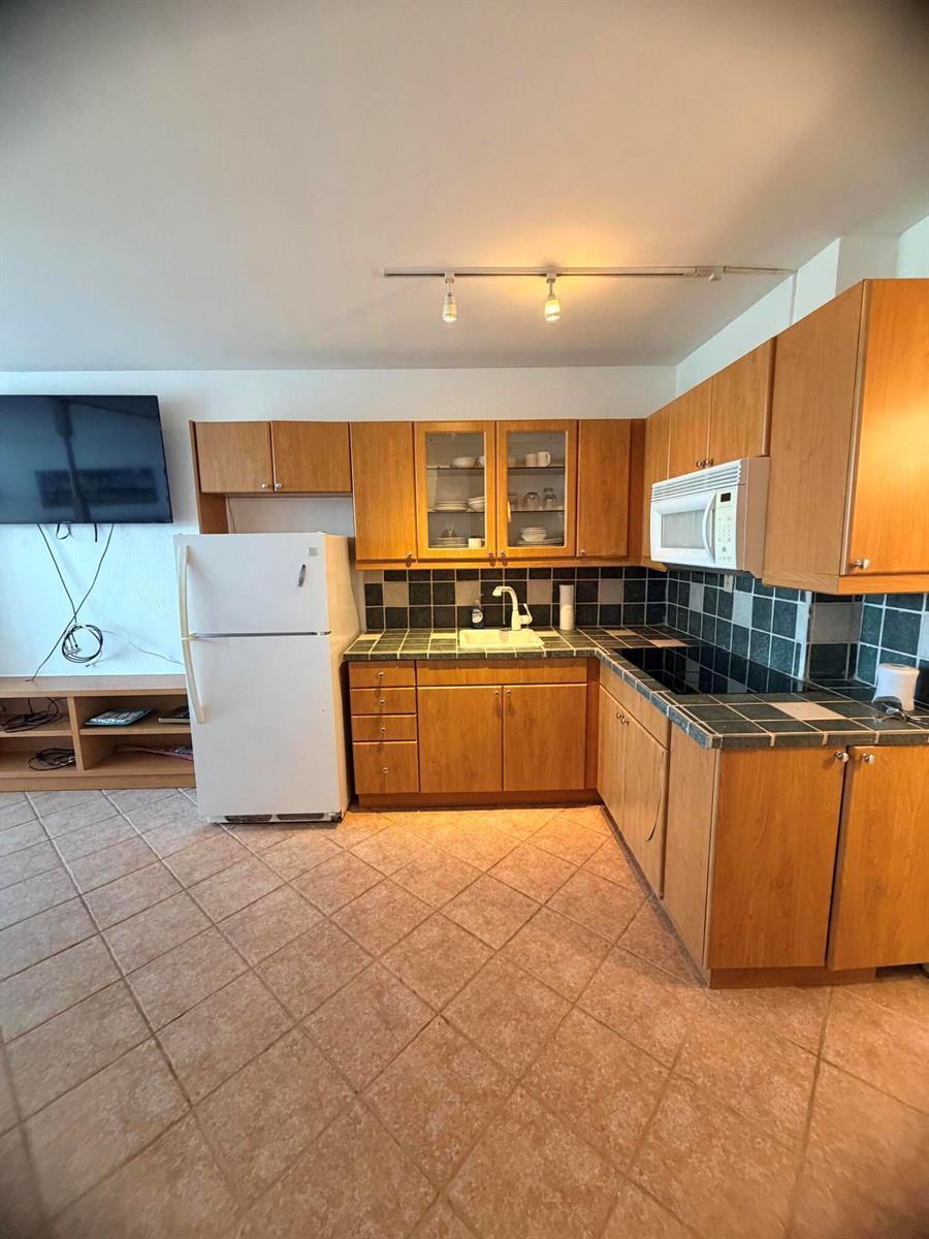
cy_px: 620
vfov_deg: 102.1
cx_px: 464
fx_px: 501
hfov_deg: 85.7
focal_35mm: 14
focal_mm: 2.22
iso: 400
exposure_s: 1/60
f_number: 2.2
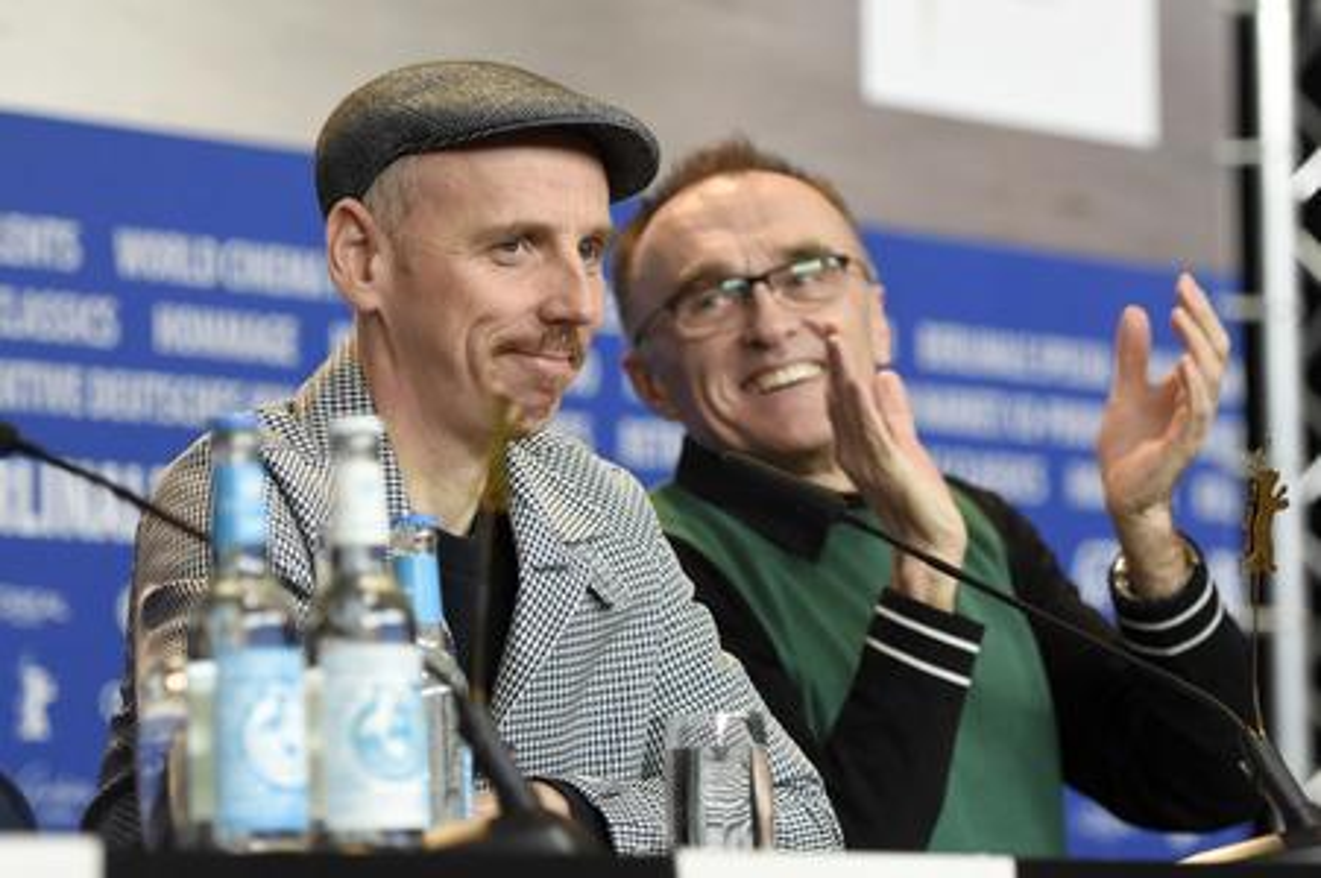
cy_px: 439
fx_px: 6380
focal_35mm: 174
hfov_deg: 11.8
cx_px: 660
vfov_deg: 7.9
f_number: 3.2
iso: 800
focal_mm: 116
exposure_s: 1/250
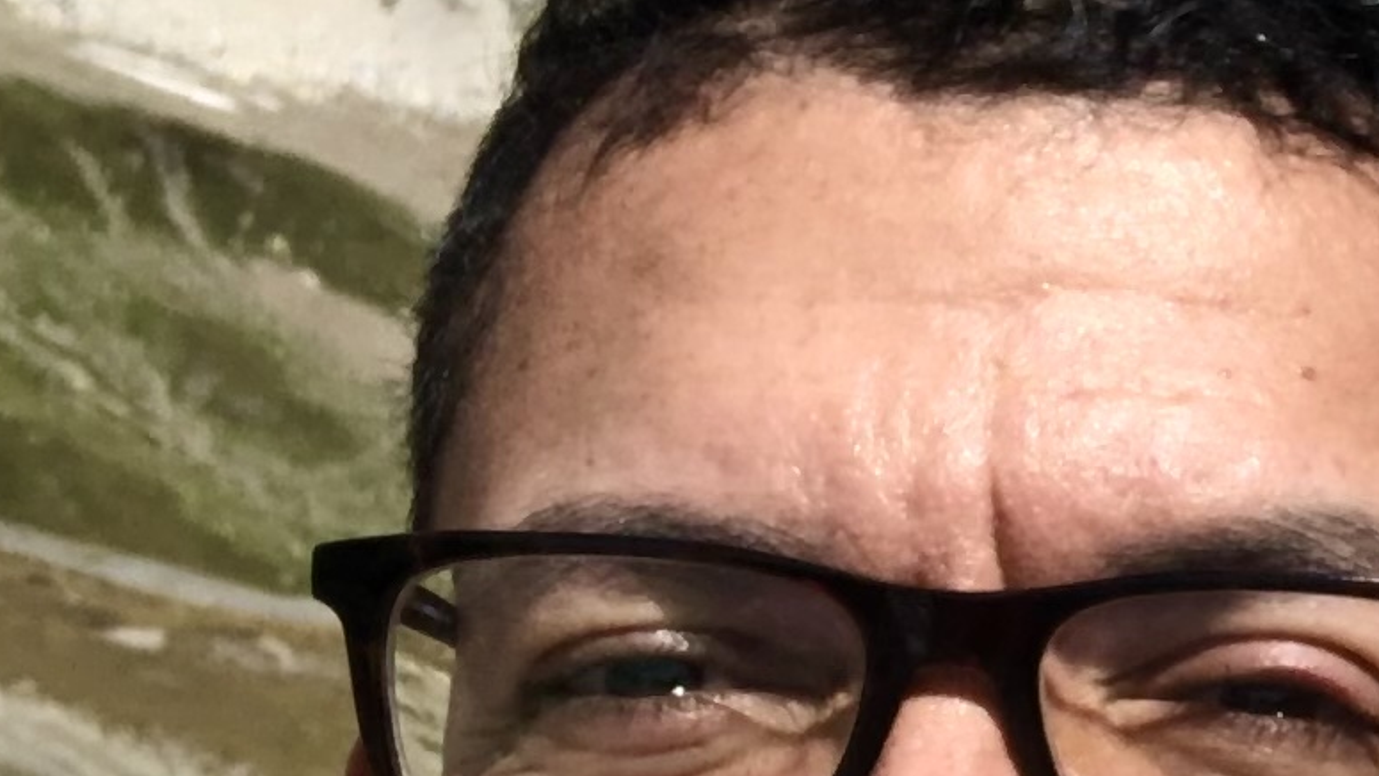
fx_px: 5083
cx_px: 2185
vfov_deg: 8.7
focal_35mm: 139
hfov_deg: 14.3
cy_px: 538
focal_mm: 2.87
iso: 20
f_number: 2.2
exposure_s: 1/1330
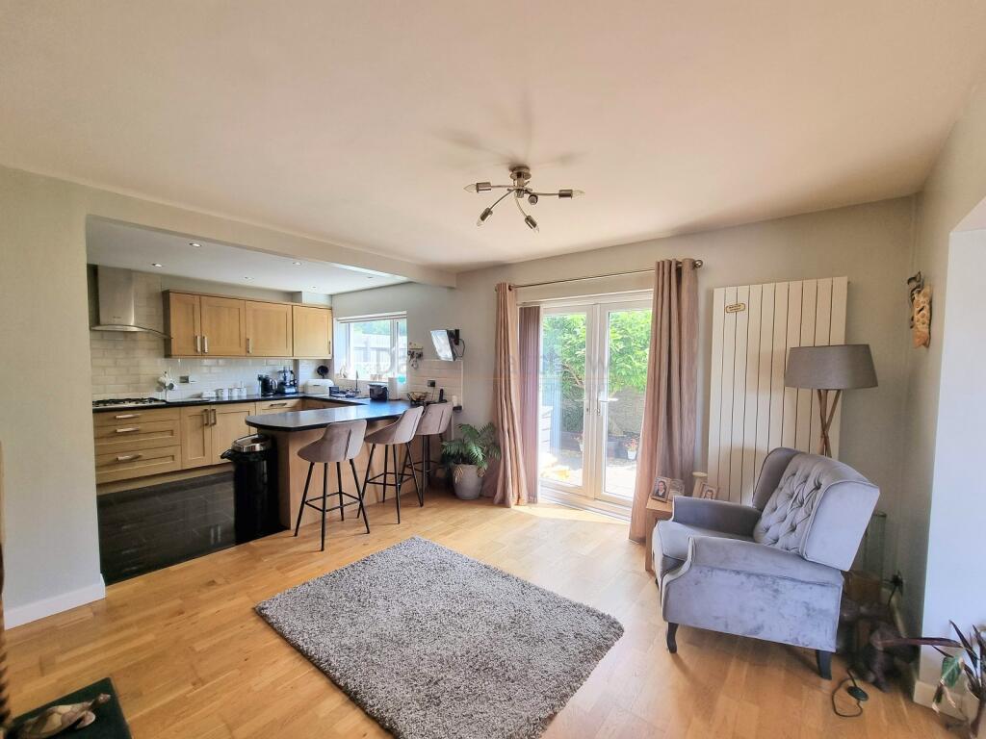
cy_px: 370
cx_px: 493
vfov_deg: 89.9
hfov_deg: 106.2
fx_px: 370
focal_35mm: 13
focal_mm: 2.2
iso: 64
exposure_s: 1/100
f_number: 2.2
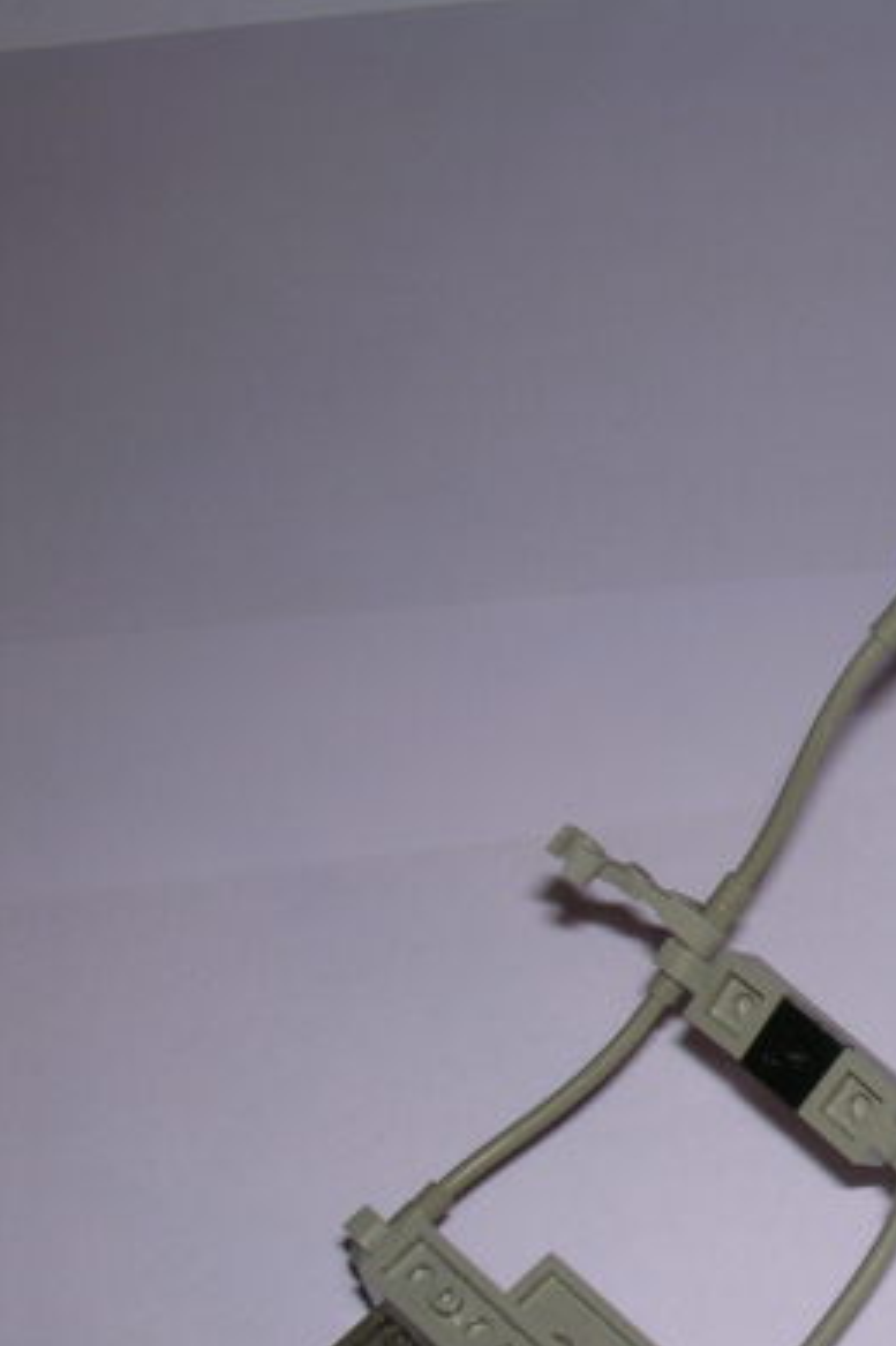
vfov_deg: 30.9
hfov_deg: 19.6
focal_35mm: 65
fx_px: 2429
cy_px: 827
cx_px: 1104
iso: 100
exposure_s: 1/60.1
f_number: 5.6
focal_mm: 5.8
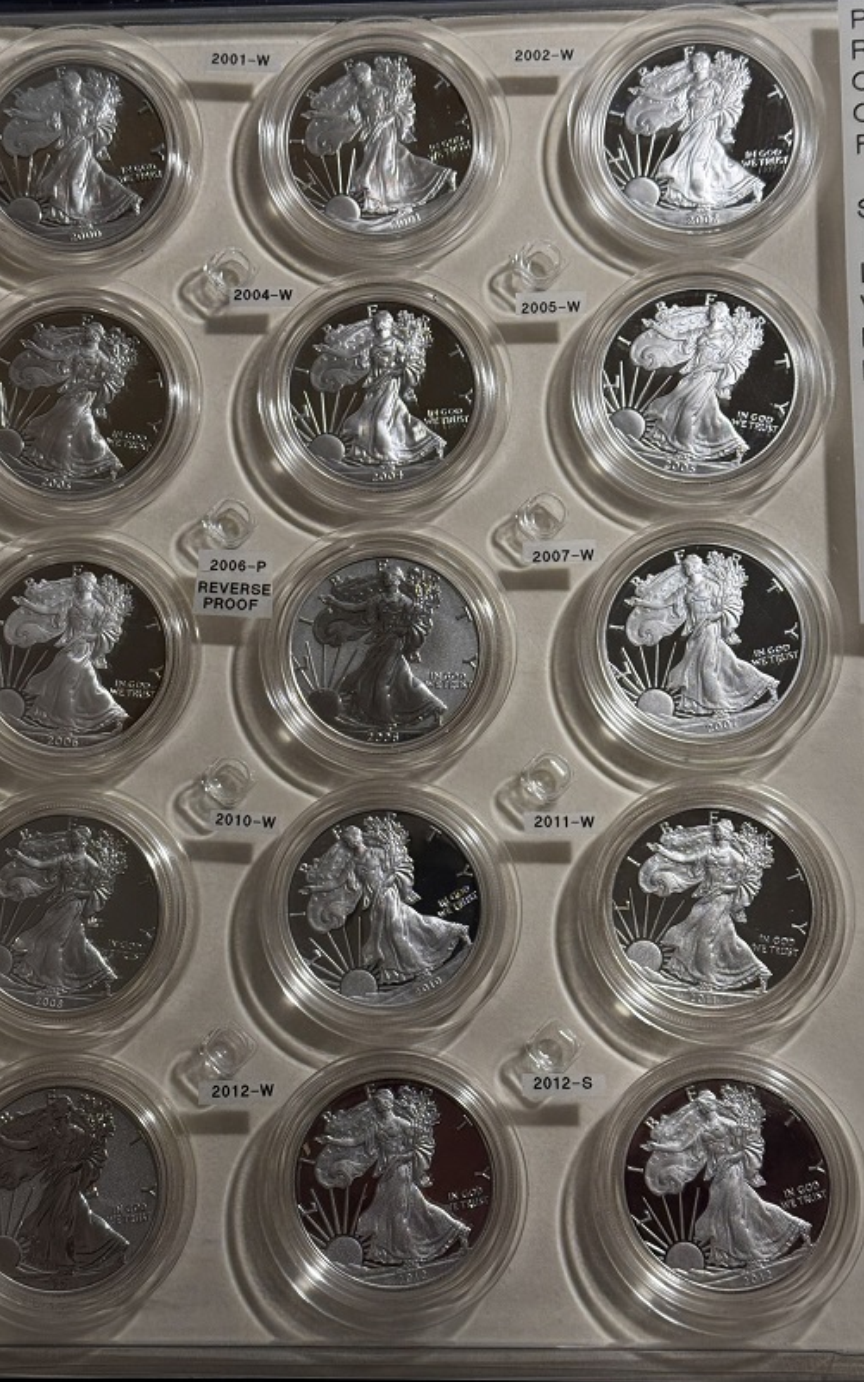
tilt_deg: -82.4
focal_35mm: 52
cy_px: 677
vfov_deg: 38.9
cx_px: 391
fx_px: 1960
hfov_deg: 24.9
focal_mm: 6.76
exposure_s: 1/60
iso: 64
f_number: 1.78
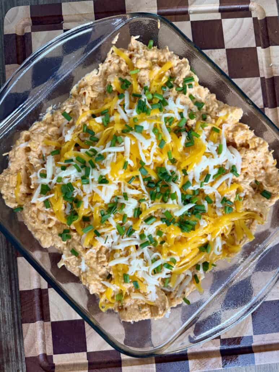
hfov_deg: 56.8
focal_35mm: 24
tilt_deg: -86.3
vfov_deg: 71.6
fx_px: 258
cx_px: 140
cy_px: 186
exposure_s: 1/120
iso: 125
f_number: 1.78
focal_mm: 6.76
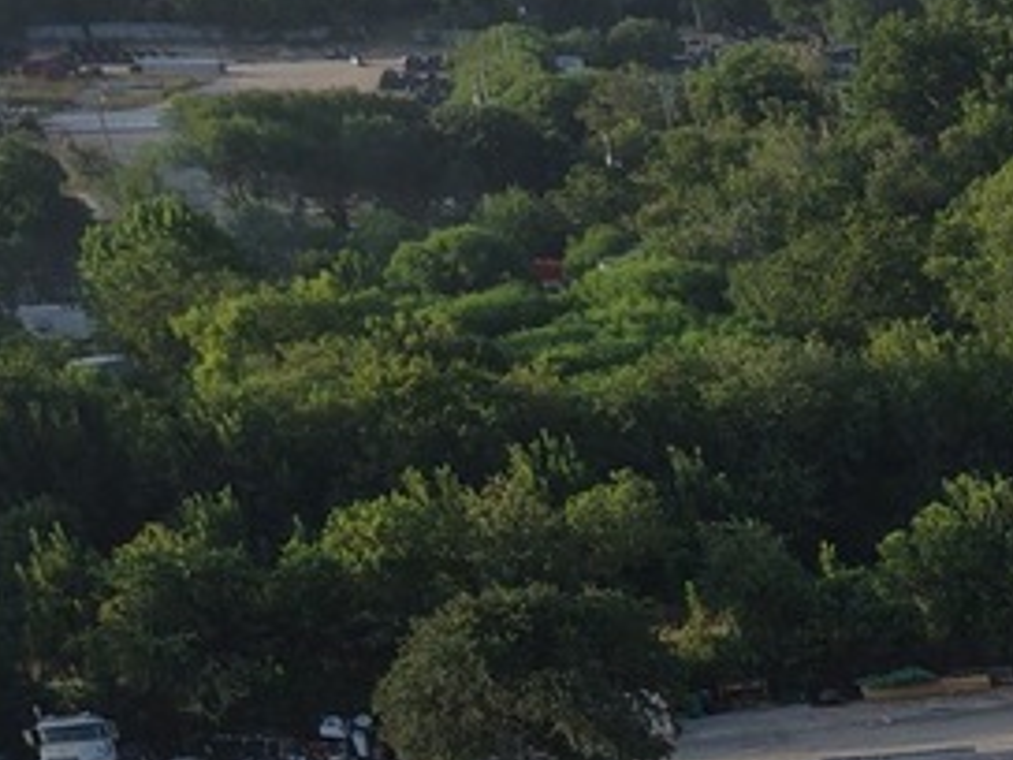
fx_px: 3717
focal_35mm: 127
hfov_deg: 11.8
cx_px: 2614
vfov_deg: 10.4
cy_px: 1699
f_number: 1.8
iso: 130
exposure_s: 1/2500
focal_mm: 8.67
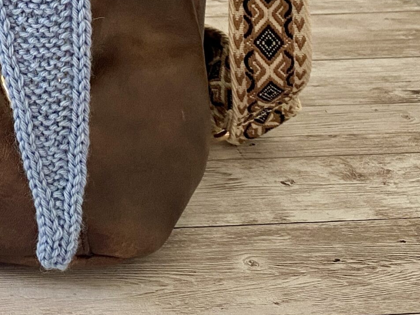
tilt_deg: -21.9
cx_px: -99
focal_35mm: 70
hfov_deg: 24.8
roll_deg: -1.4
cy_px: -6
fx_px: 849
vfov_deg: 20.3
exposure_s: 1/60
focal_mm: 4.25
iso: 200
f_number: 1.8
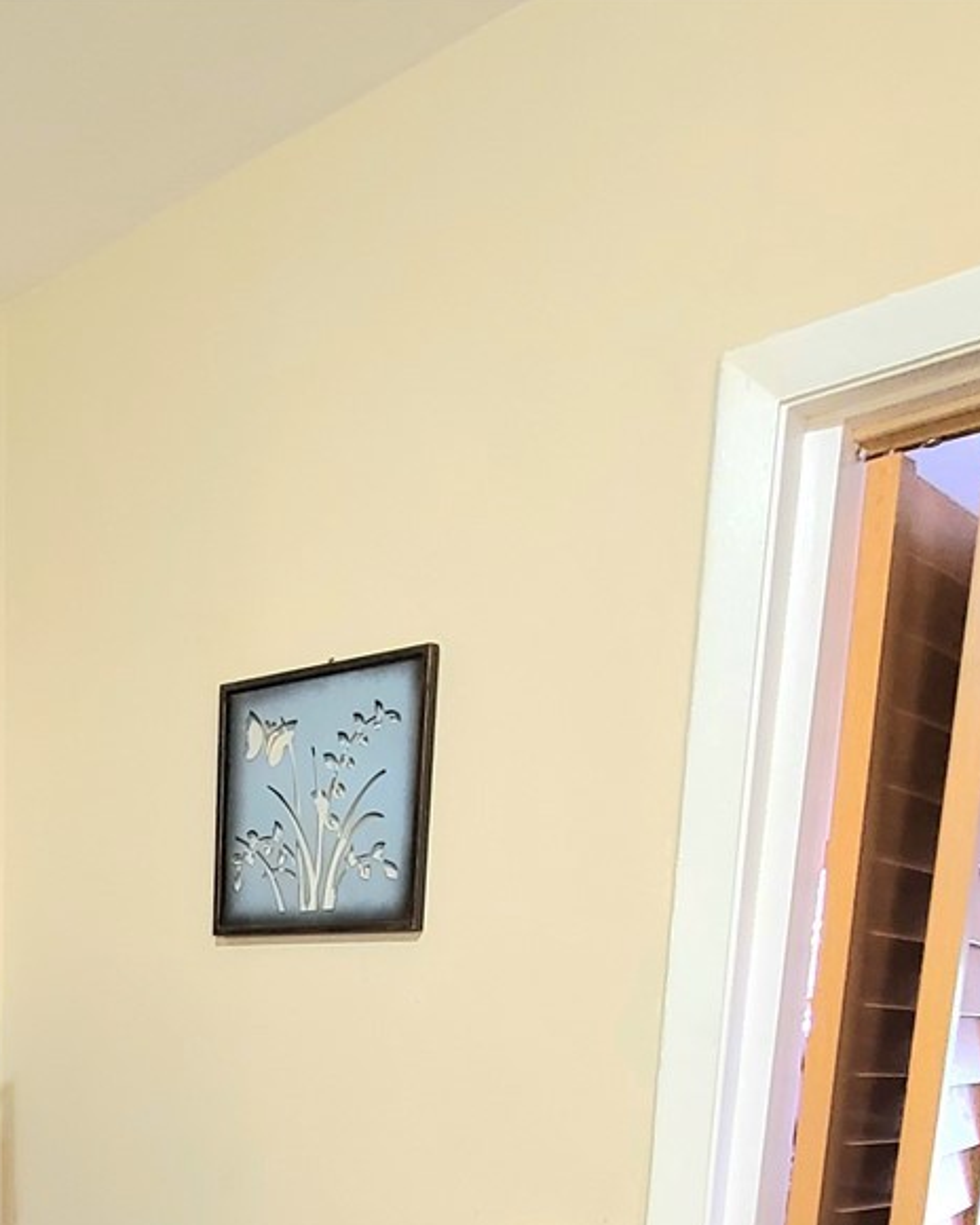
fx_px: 1269
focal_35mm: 35
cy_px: 1257
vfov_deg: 43.3
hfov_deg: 38.5
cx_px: 49
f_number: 2.2
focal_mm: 2.2
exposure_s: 1/30
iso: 320
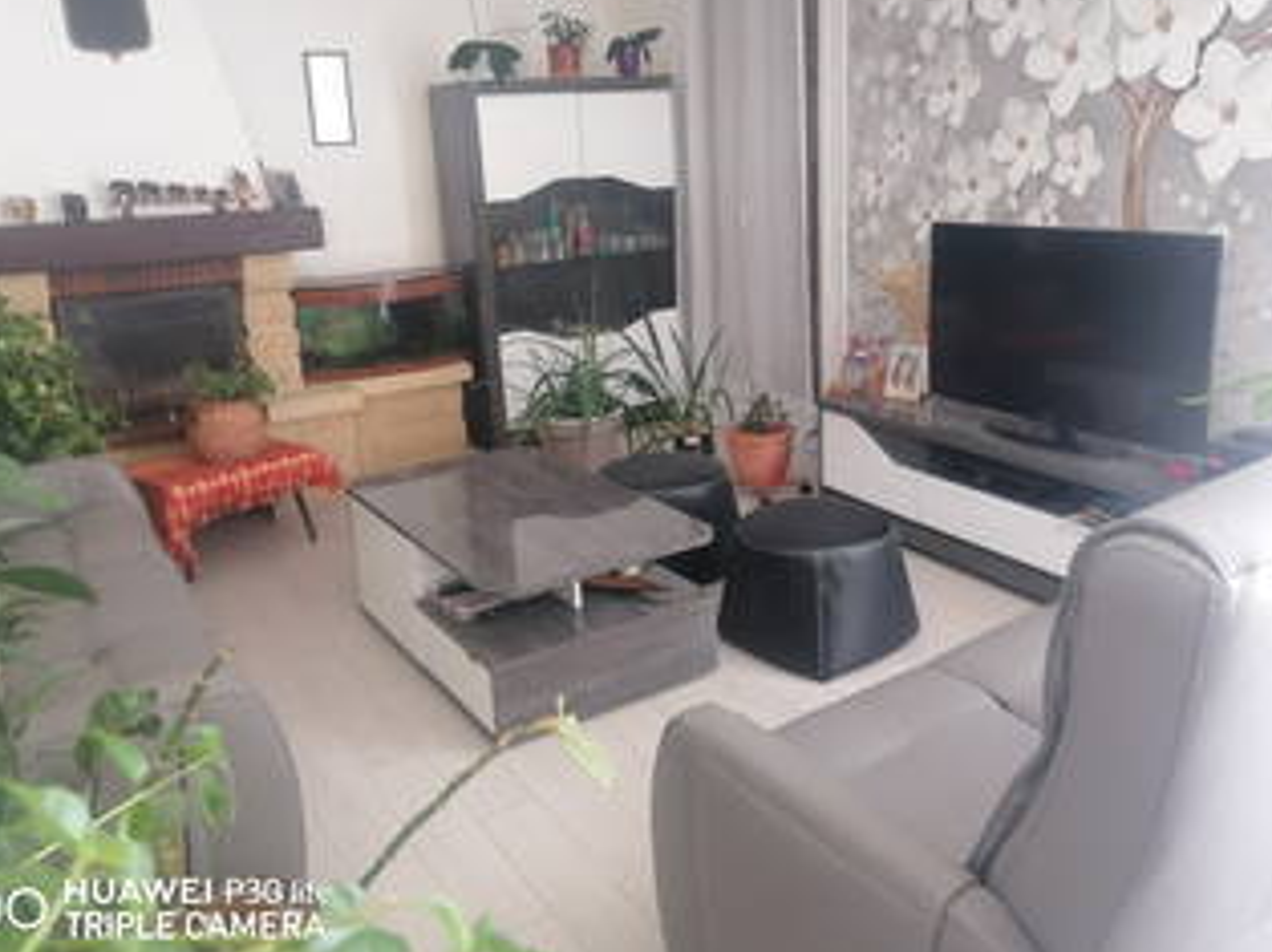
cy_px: 417
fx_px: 1138
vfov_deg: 45.3
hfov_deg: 58.4
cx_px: 640
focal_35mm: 31
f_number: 1.8
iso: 400
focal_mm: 4.75
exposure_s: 1/25
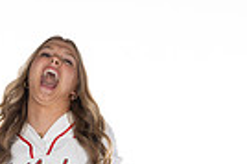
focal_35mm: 168
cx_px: 28
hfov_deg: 12.2
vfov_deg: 7.7
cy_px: 372
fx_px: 1151
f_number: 6.3
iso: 400
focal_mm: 50
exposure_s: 1/250
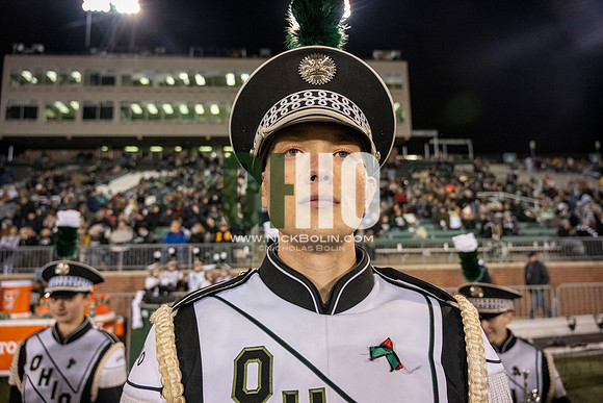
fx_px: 402
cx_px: 302
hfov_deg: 73.7
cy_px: 202
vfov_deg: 53.2
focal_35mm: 24
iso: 3200
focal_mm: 24
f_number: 4
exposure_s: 1/500
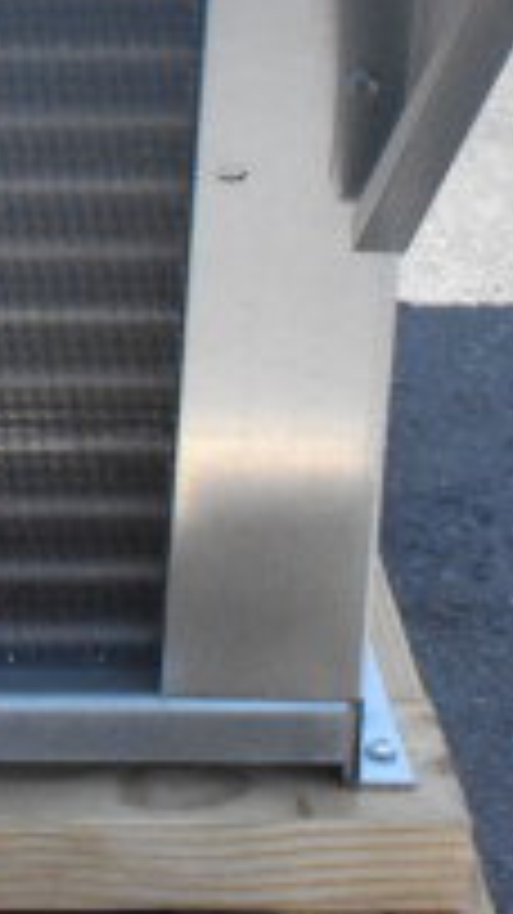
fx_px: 6174
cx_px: -562
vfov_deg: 8.3
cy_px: -520
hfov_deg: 4.7
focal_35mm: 255
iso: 6400
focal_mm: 36
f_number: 20
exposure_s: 1/1600
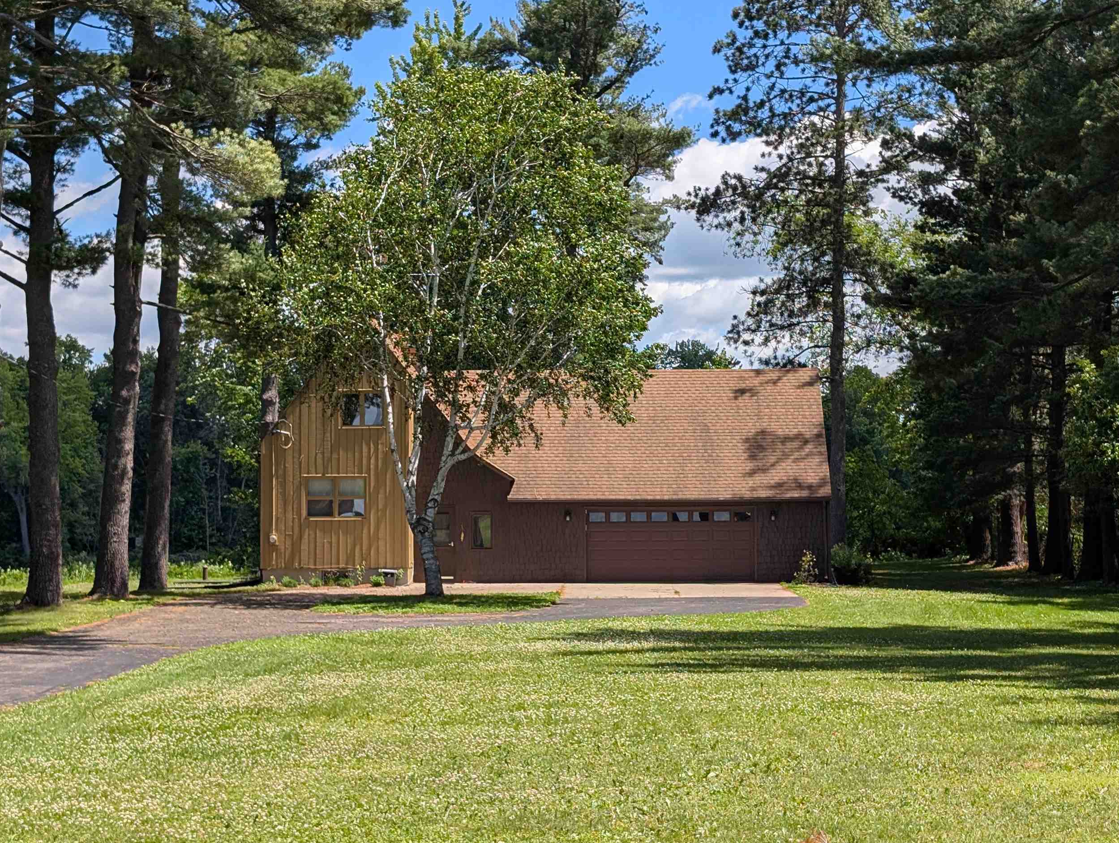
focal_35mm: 60
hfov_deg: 32.1
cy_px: 415
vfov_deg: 24.5
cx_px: 570
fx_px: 1942
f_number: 1.68
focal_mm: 6.9
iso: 21
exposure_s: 1/1244
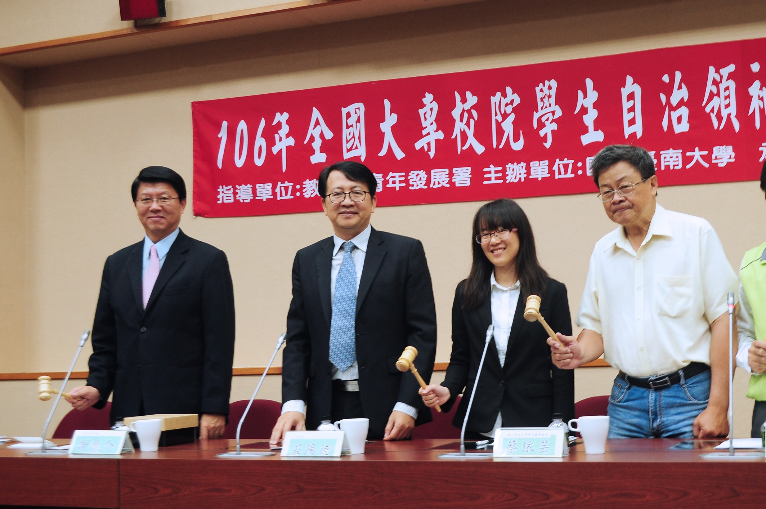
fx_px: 1169
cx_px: 475
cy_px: 249
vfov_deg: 24.6
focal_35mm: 55
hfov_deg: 36.1
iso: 200
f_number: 5.6
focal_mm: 26
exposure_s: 1/13
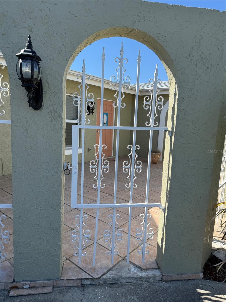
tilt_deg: -6.6
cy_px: 151
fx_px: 209
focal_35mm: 24
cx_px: 113
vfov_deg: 71.6
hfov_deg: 56.8
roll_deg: -2.7
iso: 80
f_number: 1.78
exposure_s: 1/2299
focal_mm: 6.76
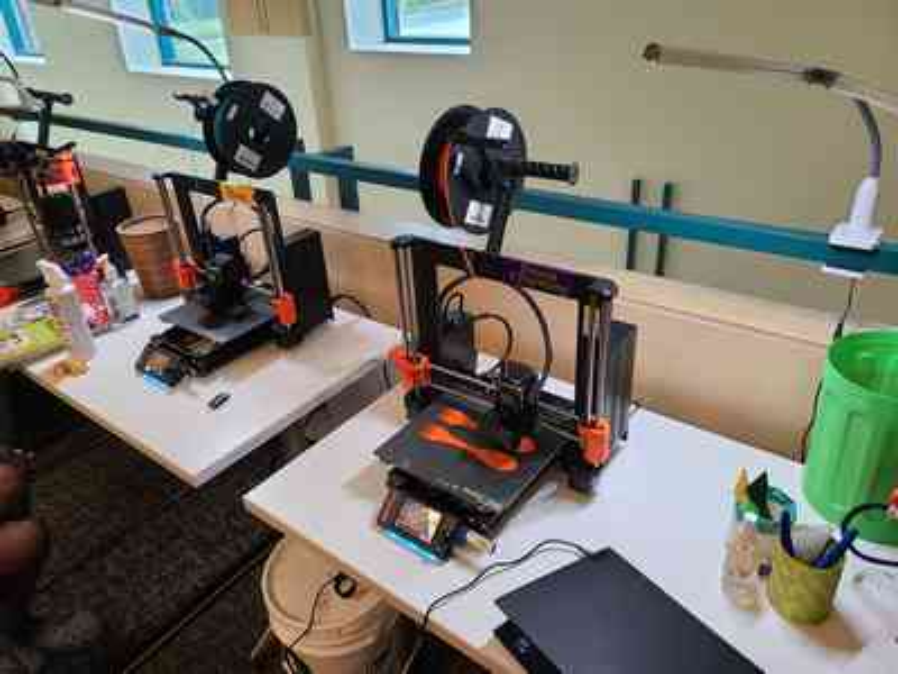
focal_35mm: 26
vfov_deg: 53.1
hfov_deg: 67.3
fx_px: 674
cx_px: 449
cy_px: 337
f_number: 1.8
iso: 125
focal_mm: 5.4
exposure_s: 1/60
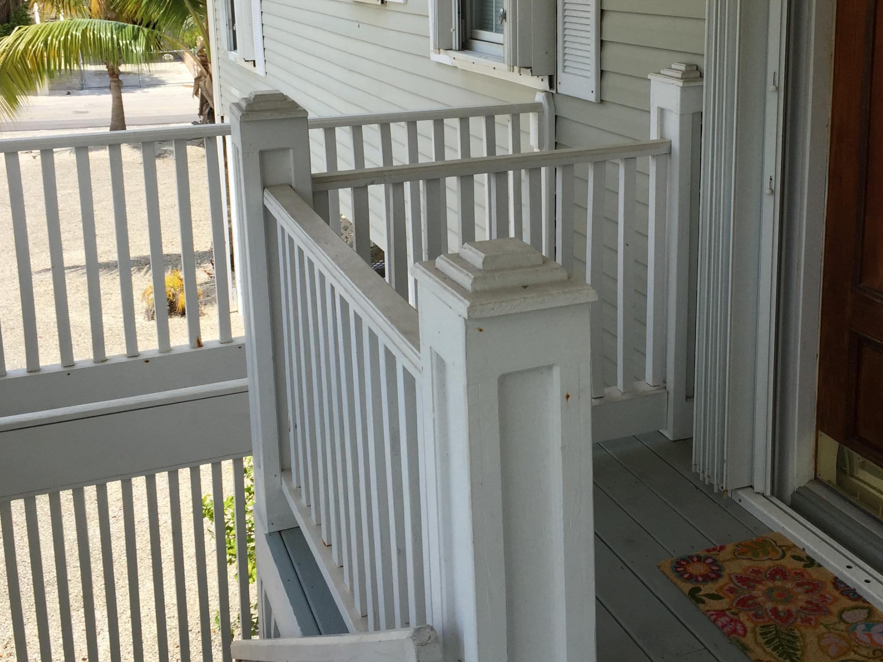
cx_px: 517
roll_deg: -0.6
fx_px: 1097
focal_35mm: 43
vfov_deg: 33.3
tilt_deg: -12.8
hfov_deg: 43.7
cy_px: 214
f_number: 2.2
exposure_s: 1/1522
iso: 32
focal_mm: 4.15
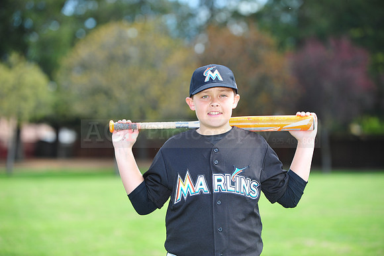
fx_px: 1546
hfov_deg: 14.2
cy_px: 128
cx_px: 192
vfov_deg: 9.5
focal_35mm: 145
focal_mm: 145
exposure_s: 1/400
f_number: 4.5
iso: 250
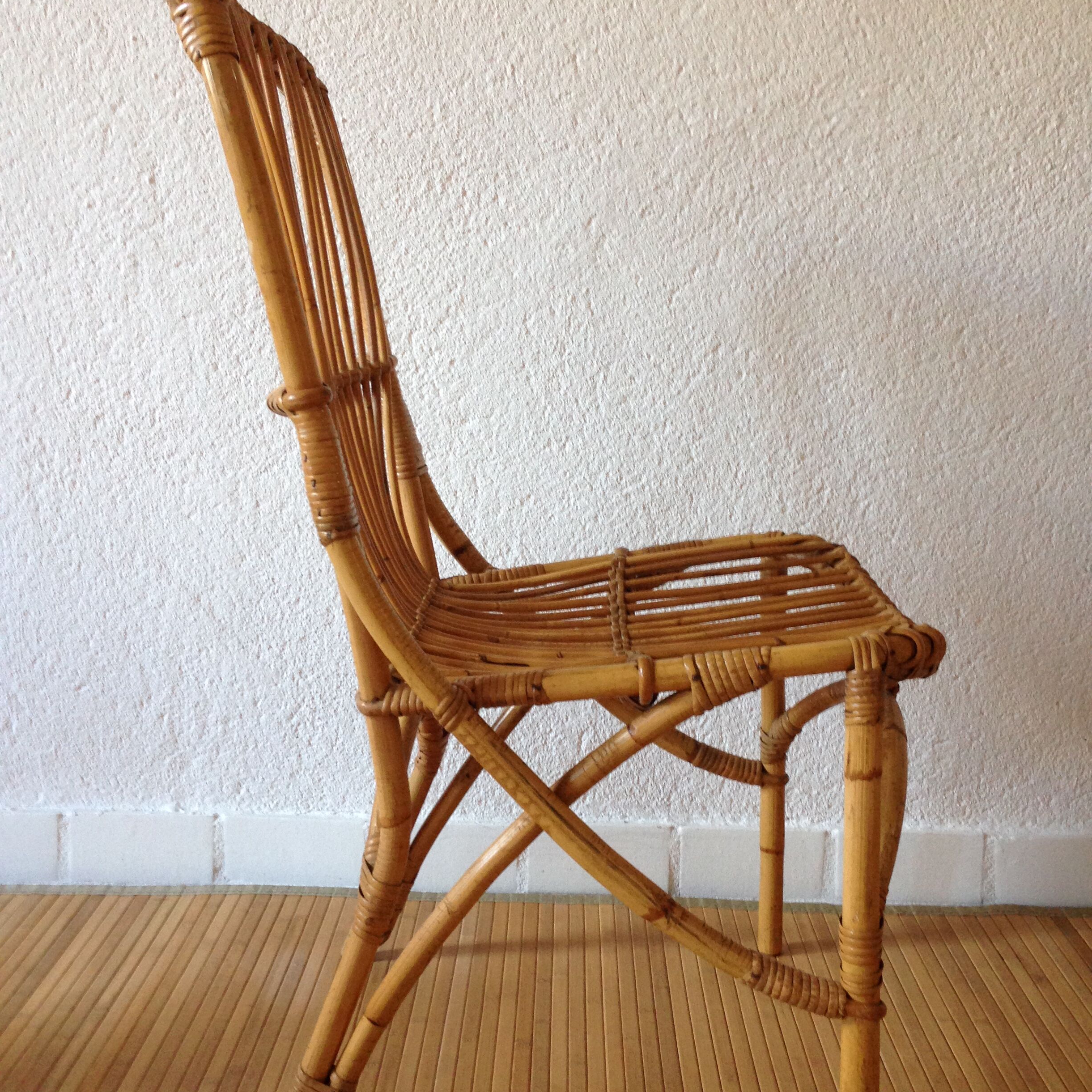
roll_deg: -0.7
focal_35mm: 39
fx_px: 1392
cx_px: 546
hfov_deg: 42.8
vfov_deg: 42.8
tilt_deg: -10.1
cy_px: 613
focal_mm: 4.12
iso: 125
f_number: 2.4
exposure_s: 1/20
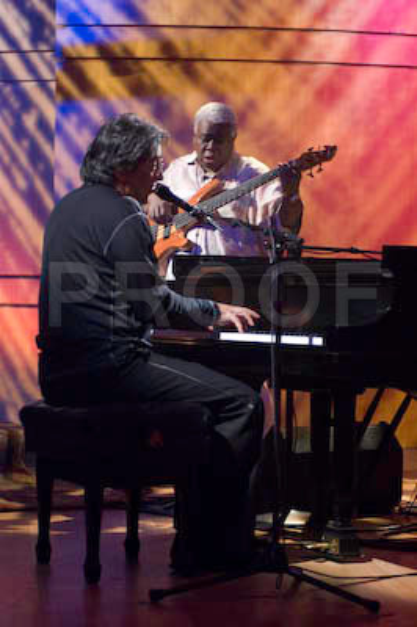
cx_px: 208
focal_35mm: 105
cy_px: 314
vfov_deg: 19.5
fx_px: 1827
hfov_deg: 13.0
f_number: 2.8
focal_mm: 70
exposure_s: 1/60
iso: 800
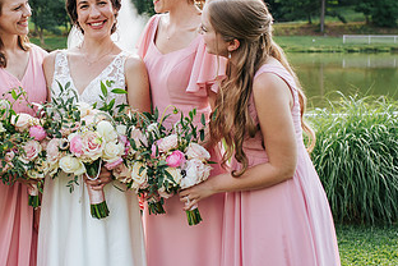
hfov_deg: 30.5
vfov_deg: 20.8
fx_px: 719
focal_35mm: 65
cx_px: 101
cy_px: 86
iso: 160
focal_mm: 35
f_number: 3.2
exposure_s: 1/640
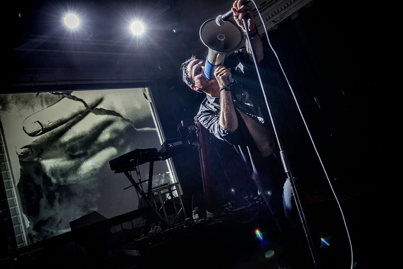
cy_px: 134
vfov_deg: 41.2
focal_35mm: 32
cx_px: 202
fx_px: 358
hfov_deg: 58.7
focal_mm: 32
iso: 4000
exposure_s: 1/20
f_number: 4.5
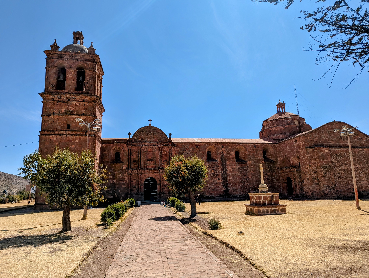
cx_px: 184
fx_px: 256
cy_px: 139
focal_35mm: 24
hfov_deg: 71.5
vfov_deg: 56.9
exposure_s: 1/2513
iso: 45
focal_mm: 6.81
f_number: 1.85
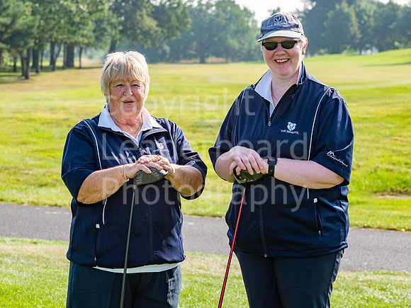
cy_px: 137
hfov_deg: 16.0
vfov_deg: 12.0
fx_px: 1461
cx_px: 202
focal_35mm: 123
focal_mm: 98
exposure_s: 1/200
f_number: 8
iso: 100
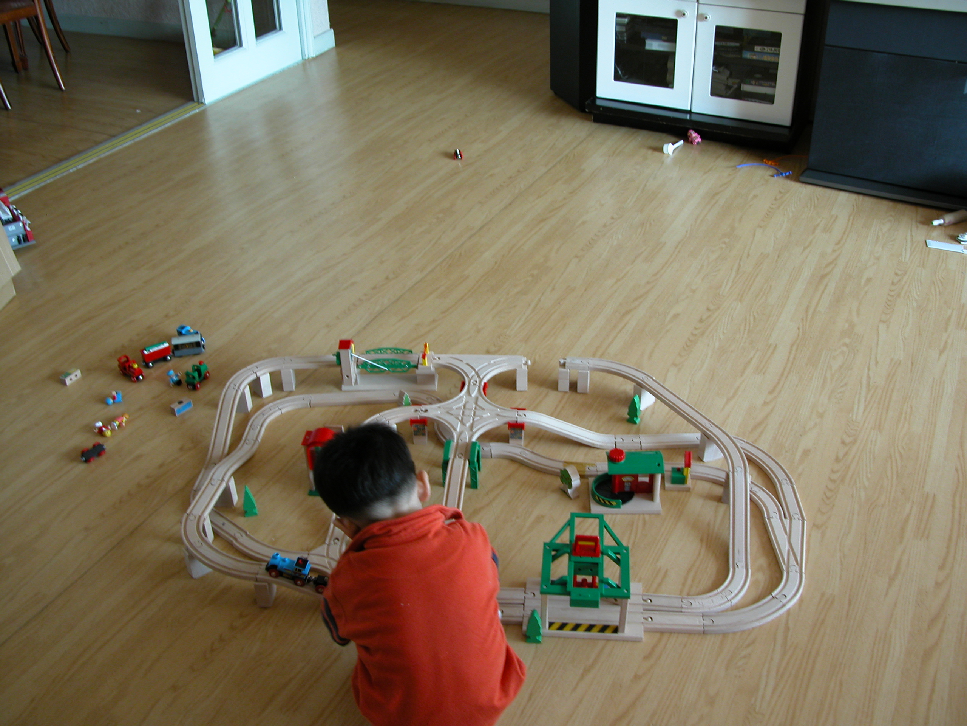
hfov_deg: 54.0
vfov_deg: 41.8
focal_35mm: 34
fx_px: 950
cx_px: 484
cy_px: 363
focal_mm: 8.9
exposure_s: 1/13.6
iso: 100
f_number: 2.8
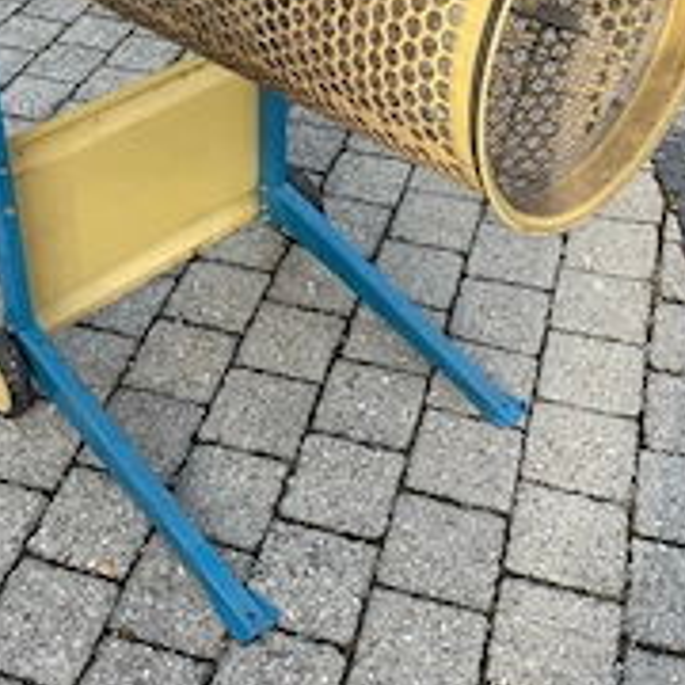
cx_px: 263
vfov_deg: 32.0
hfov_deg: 33.3
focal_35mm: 51
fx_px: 1142
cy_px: 91
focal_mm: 4.2
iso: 32
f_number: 1.6
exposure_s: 1/812
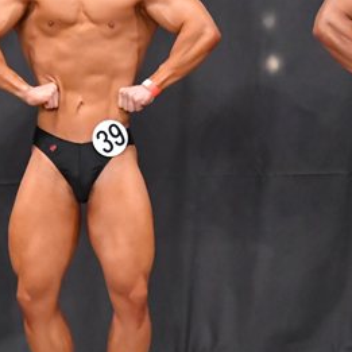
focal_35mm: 568
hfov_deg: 3.1
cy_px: 131
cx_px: 195
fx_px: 6535
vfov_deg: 3.1
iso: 6400
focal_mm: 150
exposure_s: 1/400
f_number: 5.6
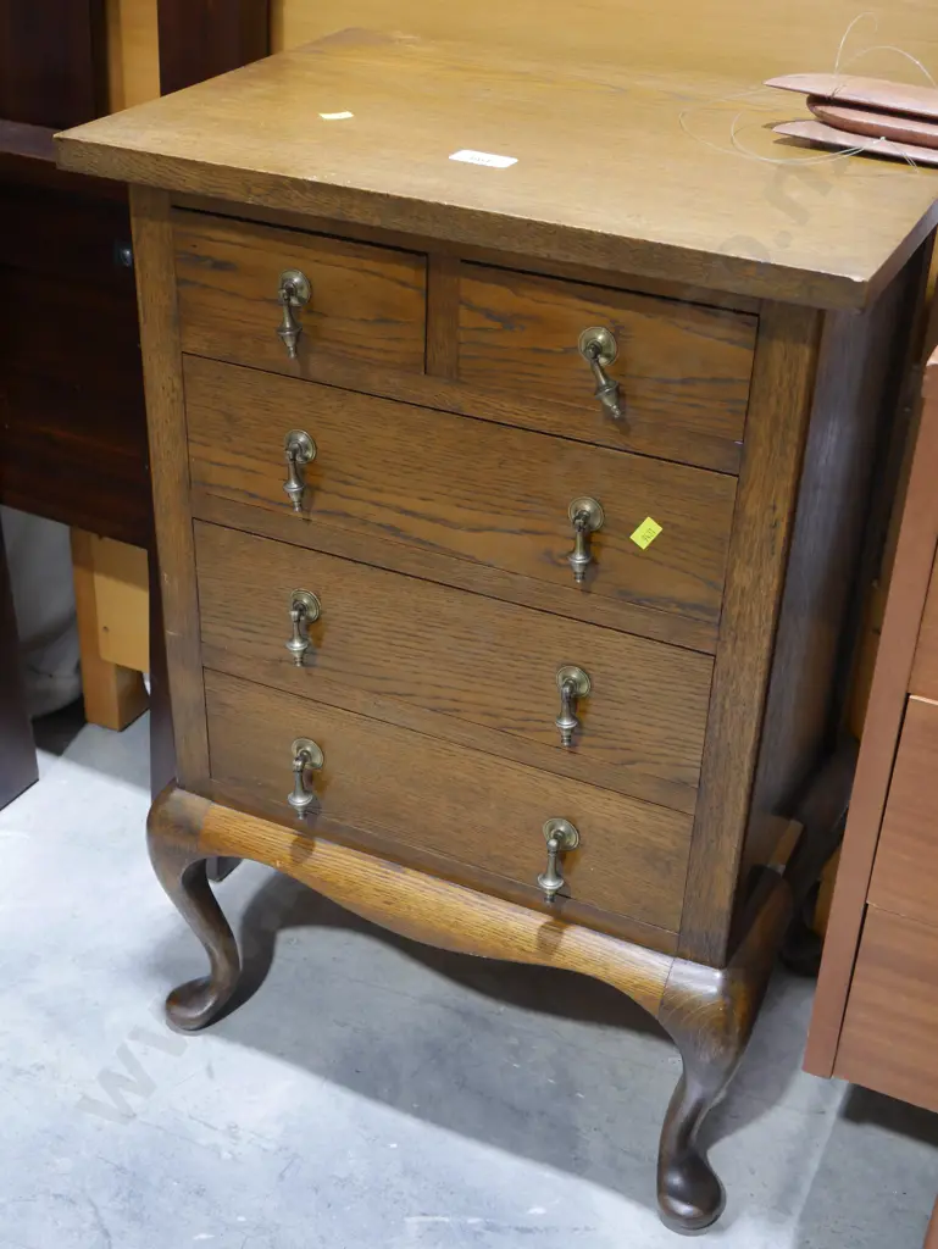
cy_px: 624
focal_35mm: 46
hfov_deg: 31.5
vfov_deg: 41.2
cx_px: 469
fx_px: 1661
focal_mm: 23
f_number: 5.1
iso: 1250
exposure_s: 1/60
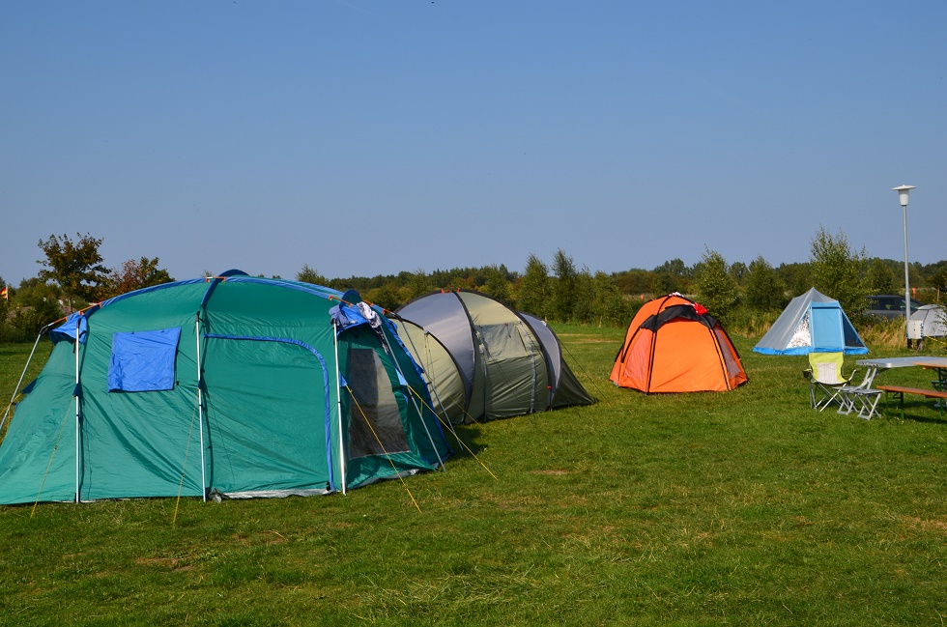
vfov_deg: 32.9
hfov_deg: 48.0
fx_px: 1063
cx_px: 474
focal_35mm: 40
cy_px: 314
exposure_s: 1/160
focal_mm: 27
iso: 100
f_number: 11
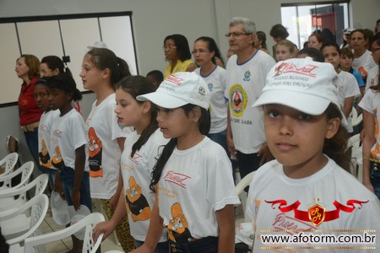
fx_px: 412
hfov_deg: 49.6
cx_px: 190
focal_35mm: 39
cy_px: 126
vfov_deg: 34.2
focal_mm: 26
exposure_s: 1/100
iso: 1600
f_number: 3.8
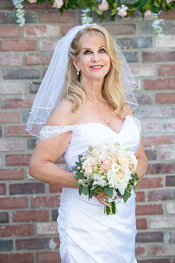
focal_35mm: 150
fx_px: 1094
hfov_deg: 9.1
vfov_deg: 13.7
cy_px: 132
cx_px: 88
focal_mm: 150
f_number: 5
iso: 1250
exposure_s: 1/1000
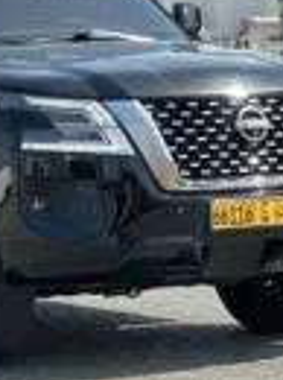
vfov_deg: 8.3
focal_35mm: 237
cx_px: -26
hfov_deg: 6.2
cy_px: 26
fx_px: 2592
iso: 25
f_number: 2.8
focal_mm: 9
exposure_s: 1/196
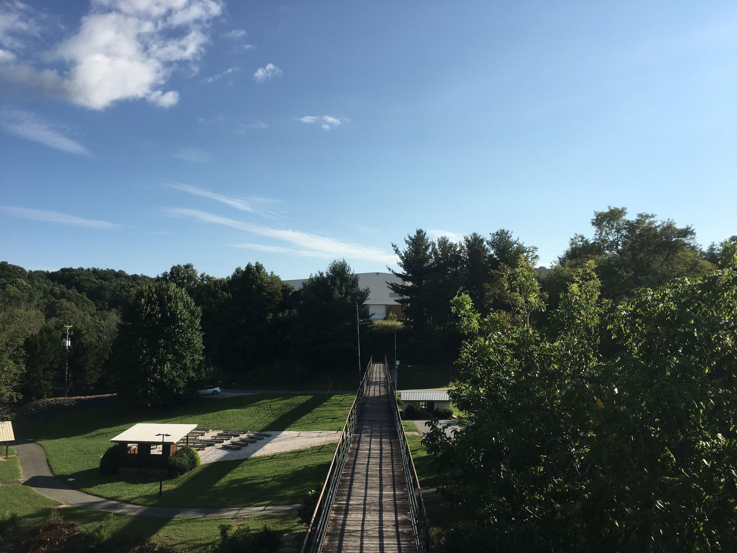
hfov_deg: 61.7
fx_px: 617
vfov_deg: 48.2
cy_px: 276
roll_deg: -0.2
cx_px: 368
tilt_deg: +8.6
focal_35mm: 29
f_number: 2.2
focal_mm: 4.15
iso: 25
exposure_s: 1/1832
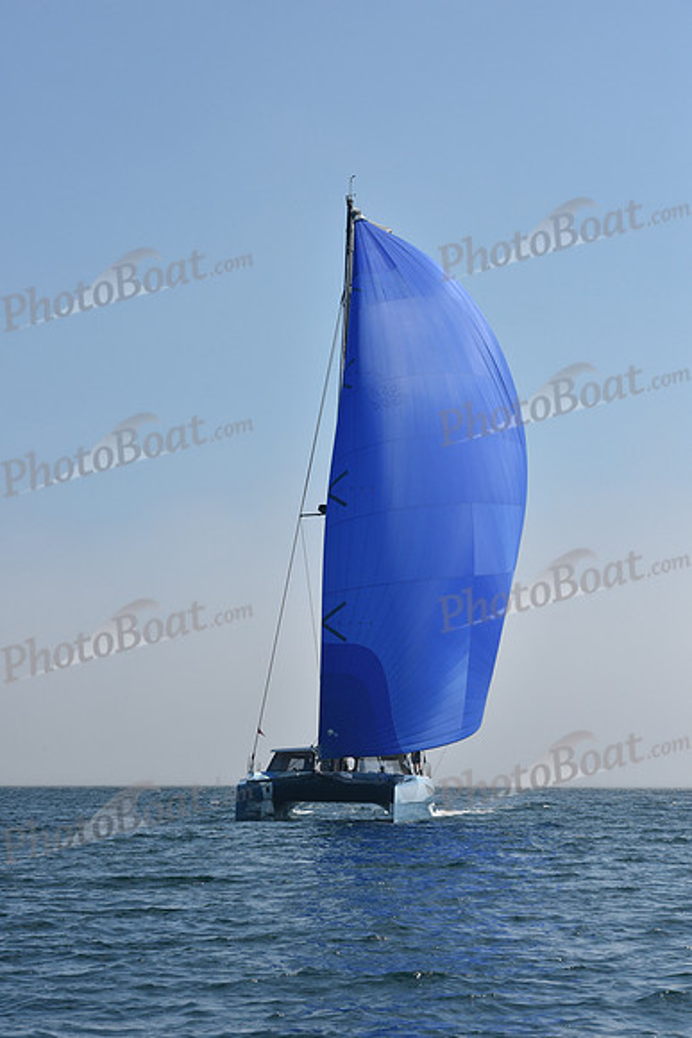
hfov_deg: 14.4
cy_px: 519
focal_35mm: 95
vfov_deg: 21.5
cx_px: 346
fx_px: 2737
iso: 320
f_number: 9
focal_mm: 95
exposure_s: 1/1600
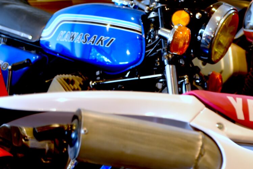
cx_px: 379
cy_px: 238
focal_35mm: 137
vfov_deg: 9.8
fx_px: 963
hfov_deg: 14.0
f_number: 2.8
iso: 100
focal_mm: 40
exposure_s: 1/5
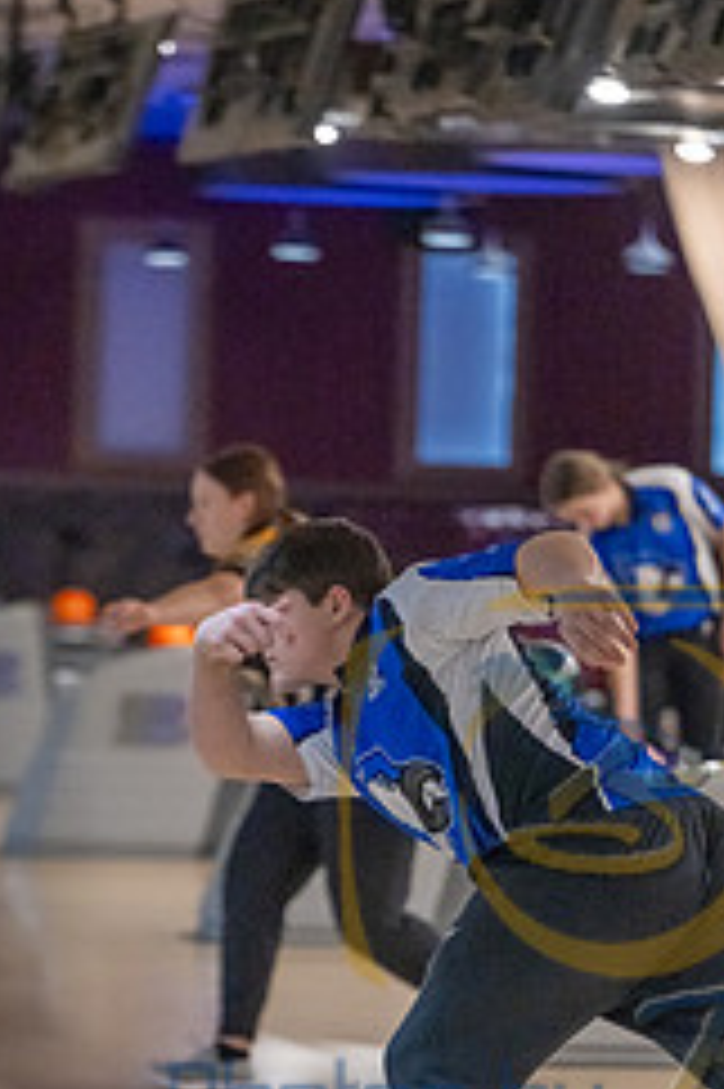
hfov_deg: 6.4
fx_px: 6464
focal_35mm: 214
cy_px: 873
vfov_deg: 9.6
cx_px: 576
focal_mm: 115
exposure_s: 1/1000
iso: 4000
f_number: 2.8
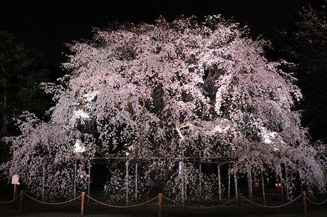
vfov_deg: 36.8
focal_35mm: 36
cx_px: 164
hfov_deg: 53.2
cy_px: 108
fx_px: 327
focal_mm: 24
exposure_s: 4
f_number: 22
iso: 400
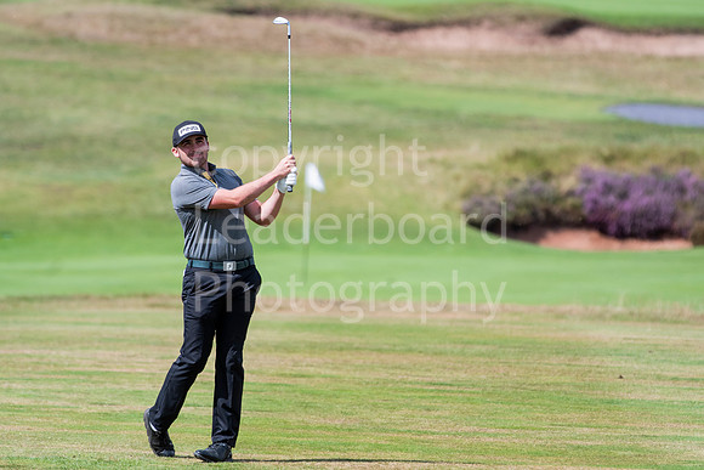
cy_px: 235
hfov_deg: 3.6
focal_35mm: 570
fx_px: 11149
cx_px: 352
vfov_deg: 2.4
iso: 400
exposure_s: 1/1600
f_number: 5.6
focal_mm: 380
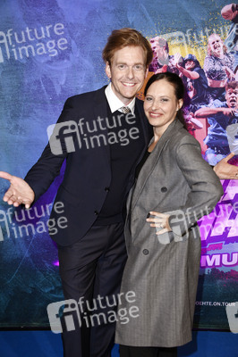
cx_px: 119
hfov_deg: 31.8
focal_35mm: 42
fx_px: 417
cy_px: 178
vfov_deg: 46.4
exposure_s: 1/250
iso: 1250
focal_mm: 42
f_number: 5
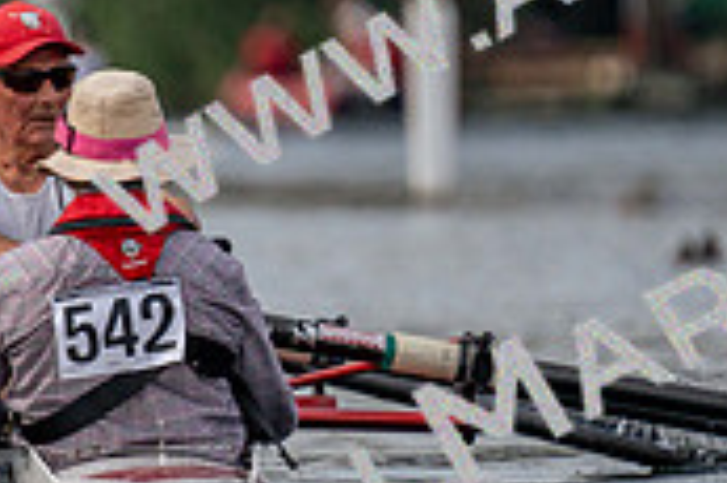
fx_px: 40632
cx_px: -214
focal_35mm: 2014
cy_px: 304
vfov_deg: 0.7
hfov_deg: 1.0
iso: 320
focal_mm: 600
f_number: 6.3
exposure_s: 1/1600
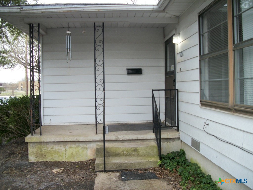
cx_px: 126
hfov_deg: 56.8
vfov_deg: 44.2
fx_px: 234
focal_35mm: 32
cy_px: 95
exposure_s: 1/60
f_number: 2.9
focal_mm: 5.7
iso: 80
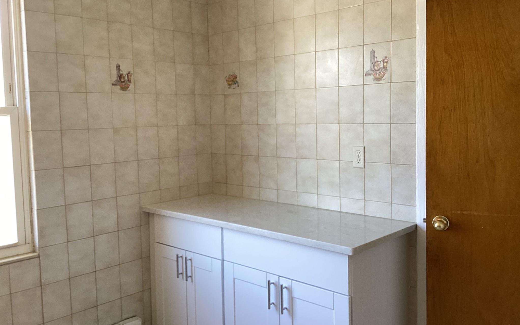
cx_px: 261
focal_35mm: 33
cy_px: 149
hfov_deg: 58.1
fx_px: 468
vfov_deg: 38.3
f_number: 2.4
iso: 50
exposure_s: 1/60
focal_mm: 3.3
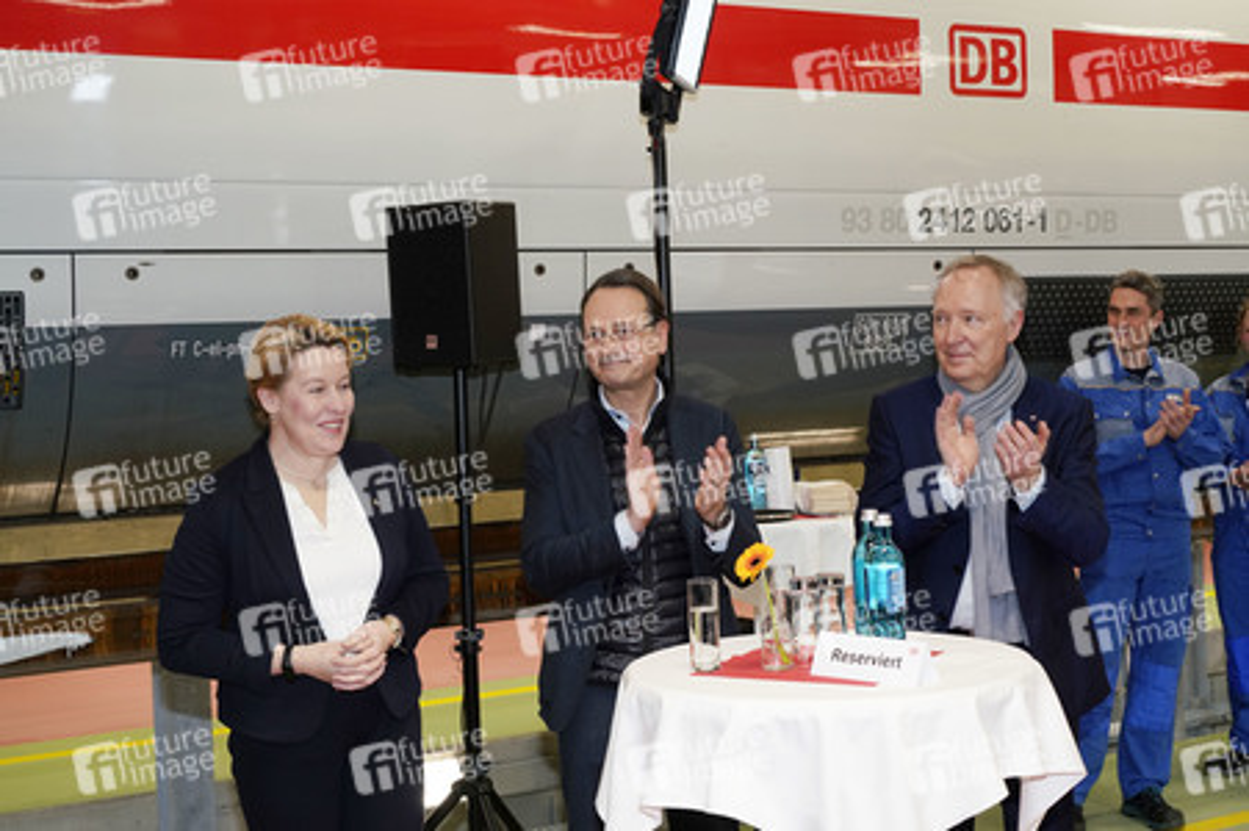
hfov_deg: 43.6
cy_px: 416
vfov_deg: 29.8
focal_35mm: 45
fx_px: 1560
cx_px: 624
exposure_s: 1/80
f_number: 6.3
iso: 1250
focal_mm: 45
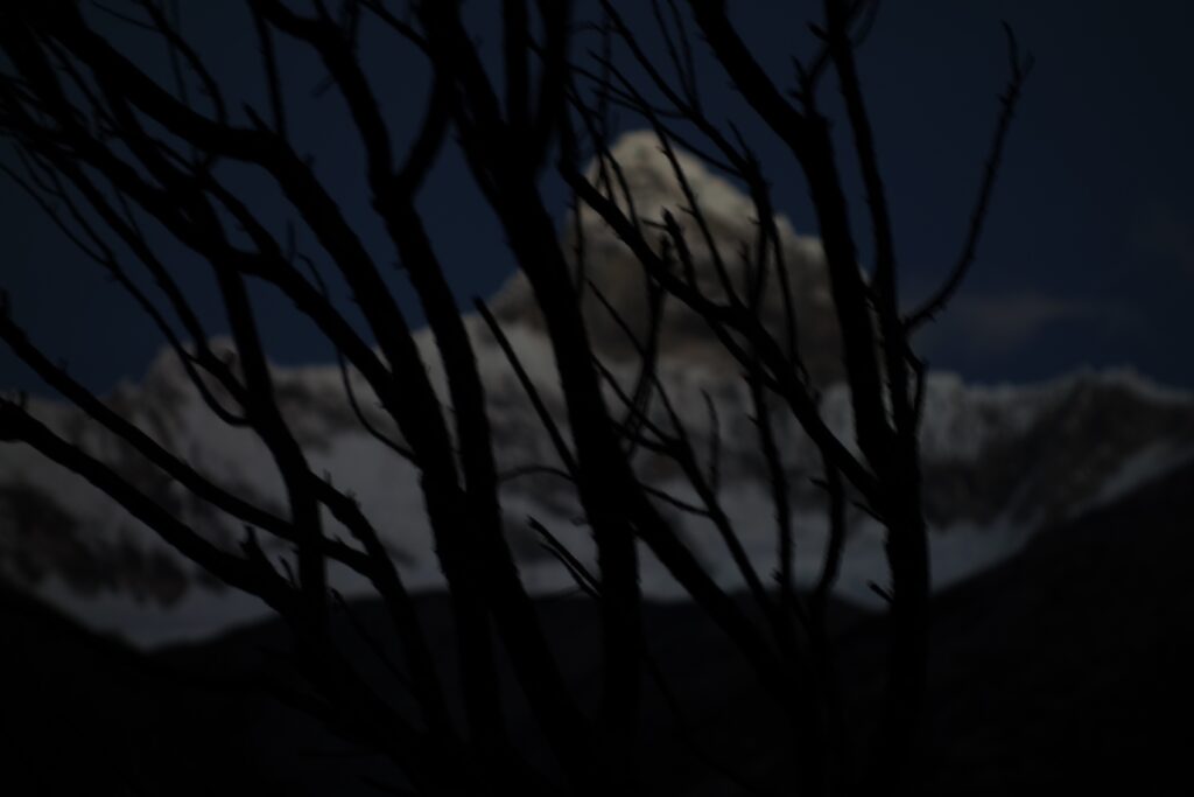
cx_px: 597
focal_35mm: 100
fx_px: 3317
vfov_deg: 13.7
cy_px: 398
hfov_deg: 20.4
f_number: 4.9
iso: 80
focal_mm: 37.1
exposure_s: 1/4
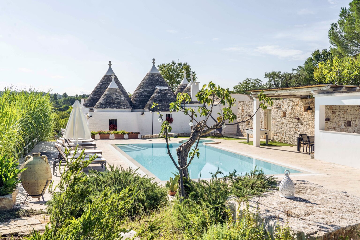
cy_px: 120
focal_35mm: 32
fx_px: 320
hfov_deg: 58.7
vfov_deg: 41.1
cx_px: 180
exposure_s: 1/800
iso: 200
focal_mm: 32
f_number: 10
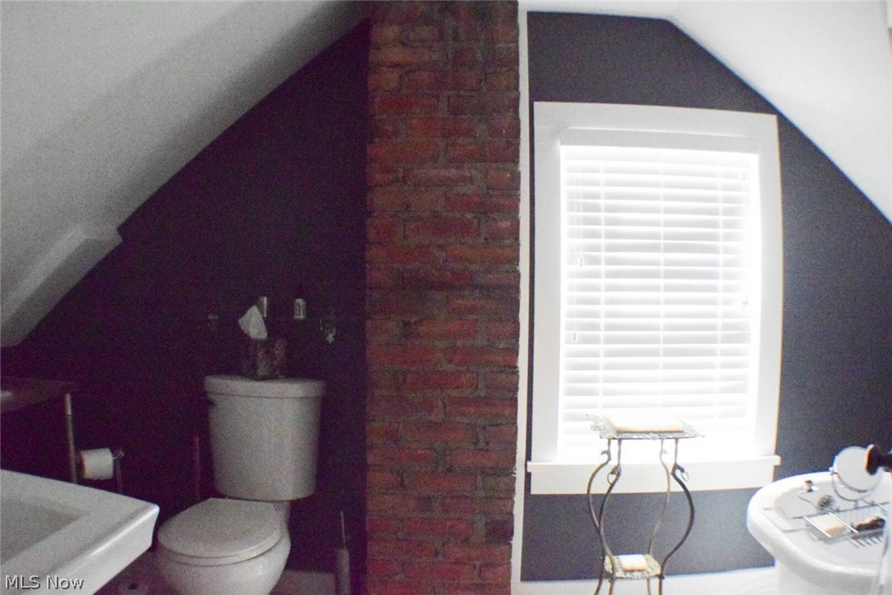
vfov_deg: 33.0
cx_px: 446
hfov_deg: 47.9
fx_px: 1003
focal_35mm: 40
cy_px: 298
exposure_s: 1/640
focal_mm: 27
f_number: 5
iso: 12800
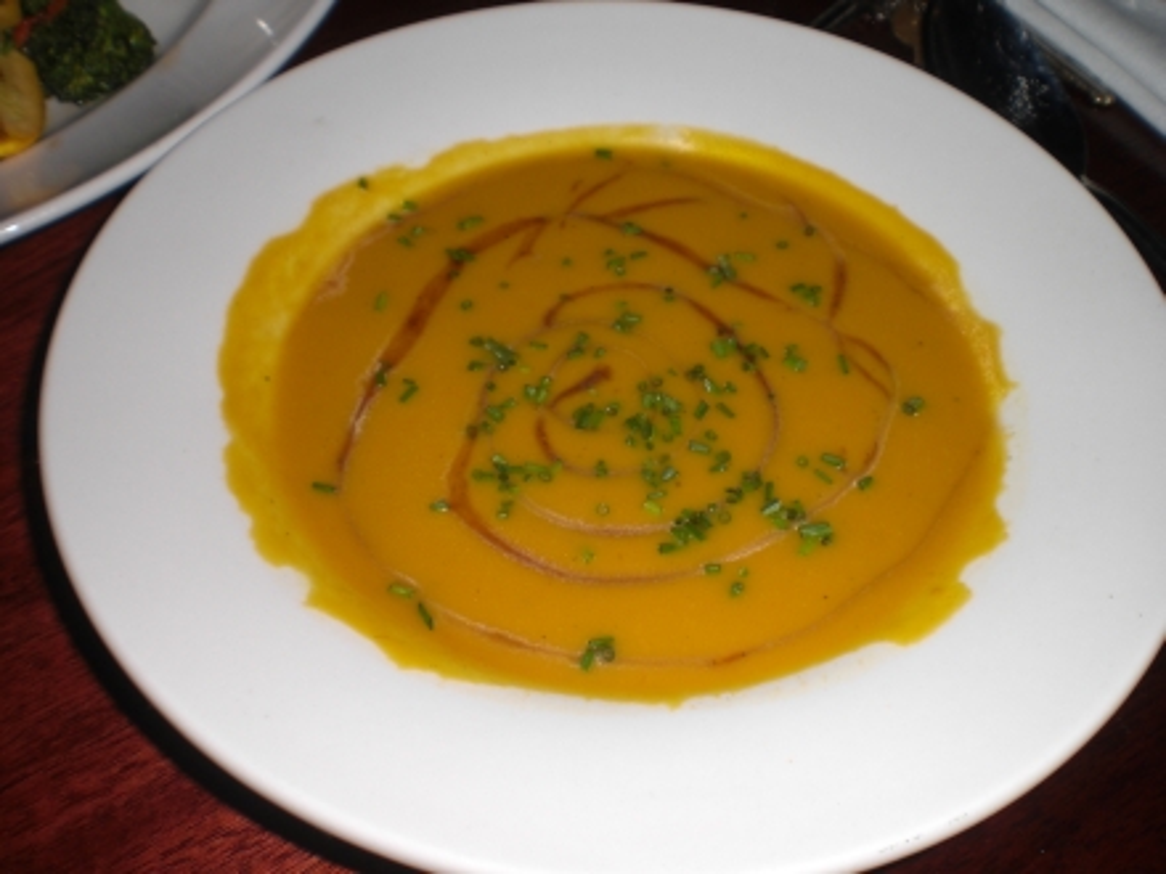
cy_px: 437
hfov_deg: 49.0
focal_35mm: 38
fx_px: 1280
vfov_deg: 37.7
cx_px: 583
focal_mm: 6.3
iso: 50
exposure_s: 1/60
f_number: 4.4
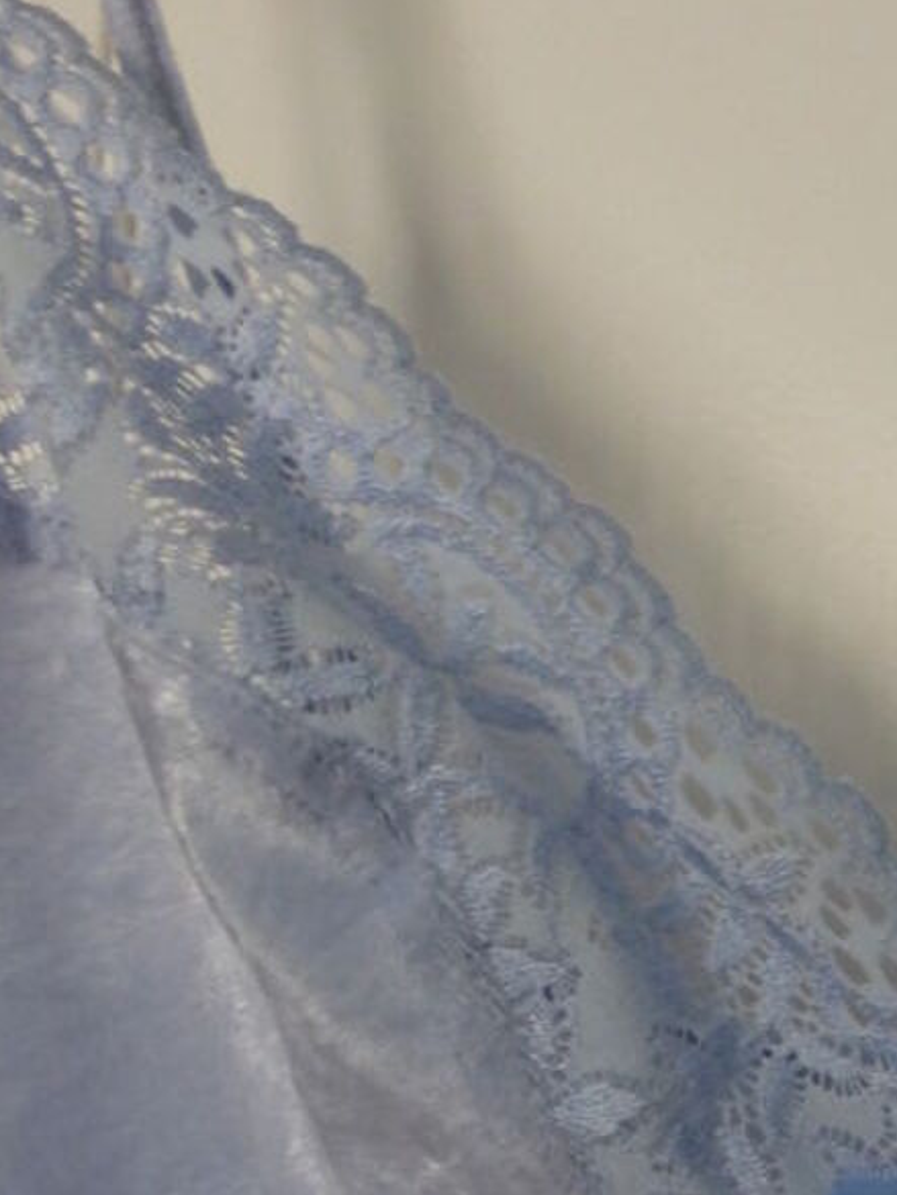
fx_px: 1969
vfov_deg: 32.6
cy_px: 994
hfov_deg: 24.3
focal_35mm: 57
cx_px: 938
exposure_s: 1/30
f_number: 3.3
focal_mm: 4.3
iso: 400
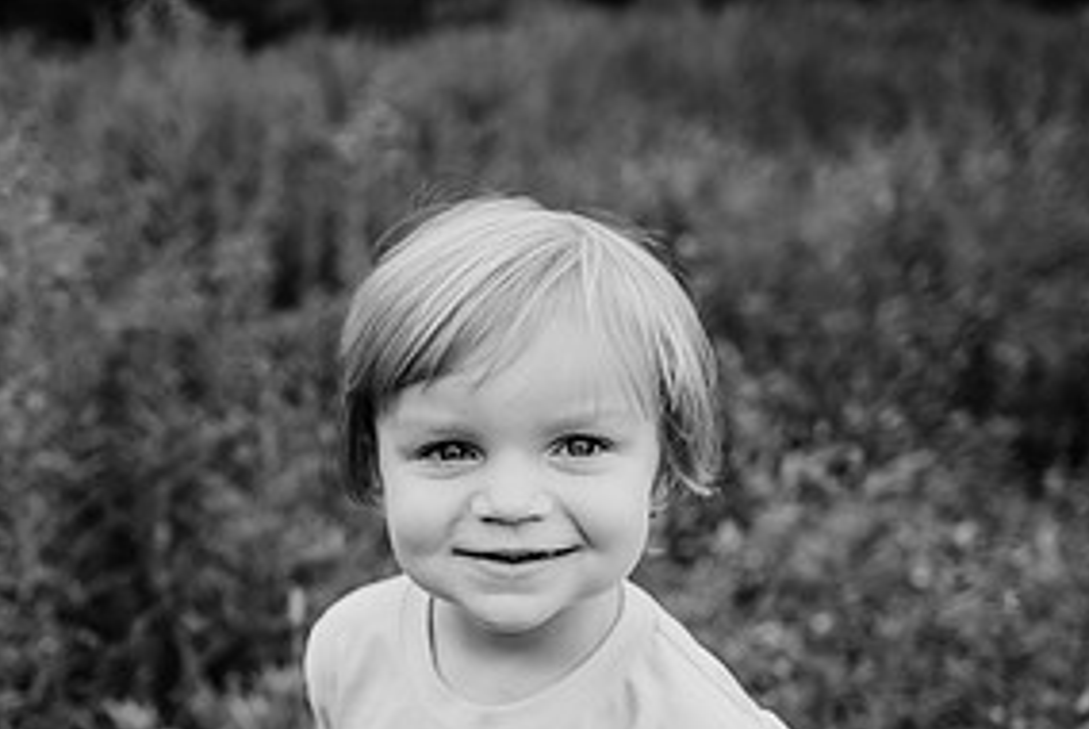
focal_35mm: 49
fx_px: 1484
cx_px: 291
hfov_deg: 39.4
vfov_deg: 27.0
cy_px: 585
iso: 125
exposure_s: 1/800
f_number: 2.2
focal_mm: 24
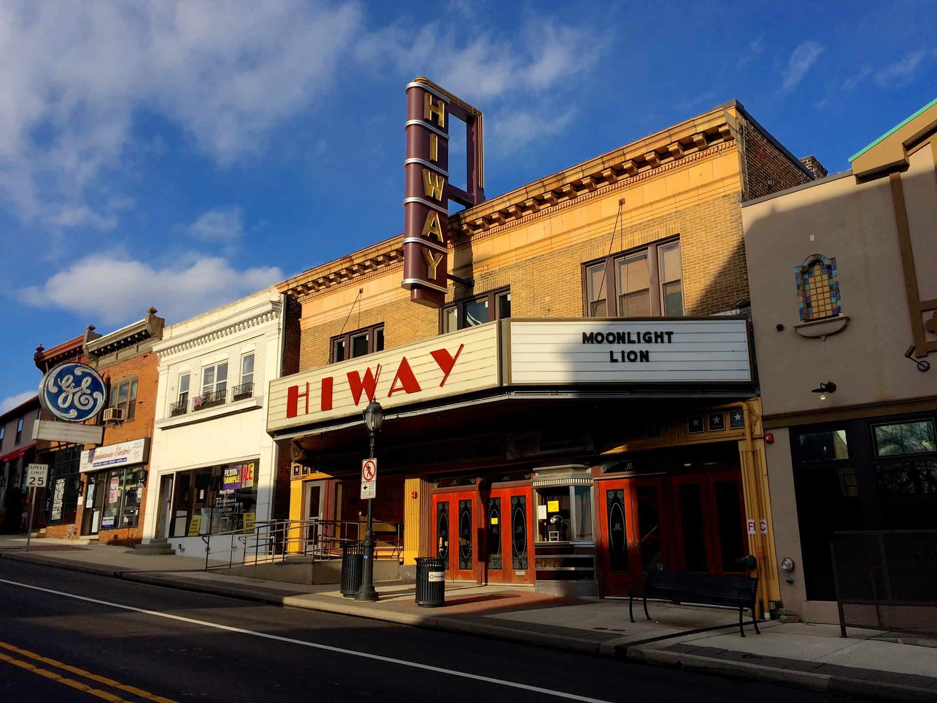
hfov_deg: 61.7
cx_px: 468
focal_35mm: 29
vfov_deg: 48.2
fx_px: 785
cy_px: 352
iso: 32
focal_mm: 4.15
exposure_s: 1/2415
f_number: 2.2
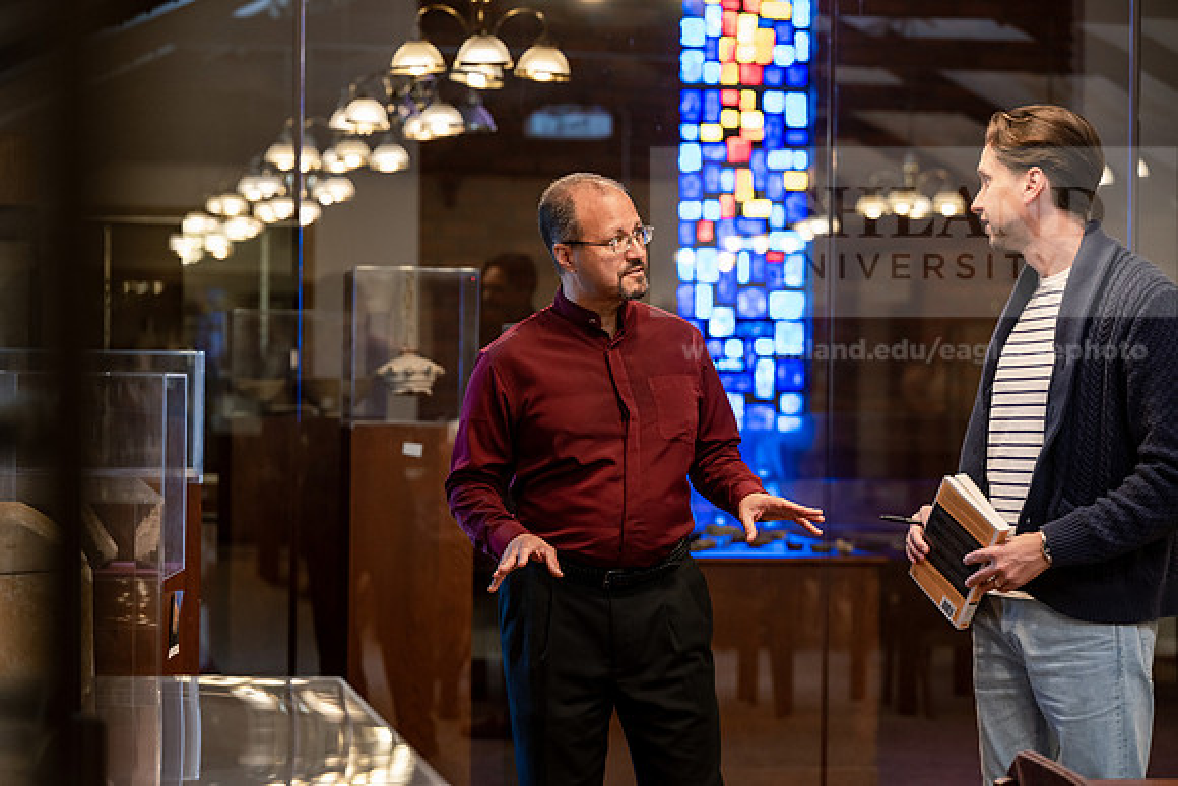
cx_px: 589
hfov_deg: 23.6
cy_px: 393
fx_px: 2815
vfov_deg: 15.9
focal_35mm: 86
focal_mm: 86
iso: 1000
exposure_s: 1/200
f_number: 3.2
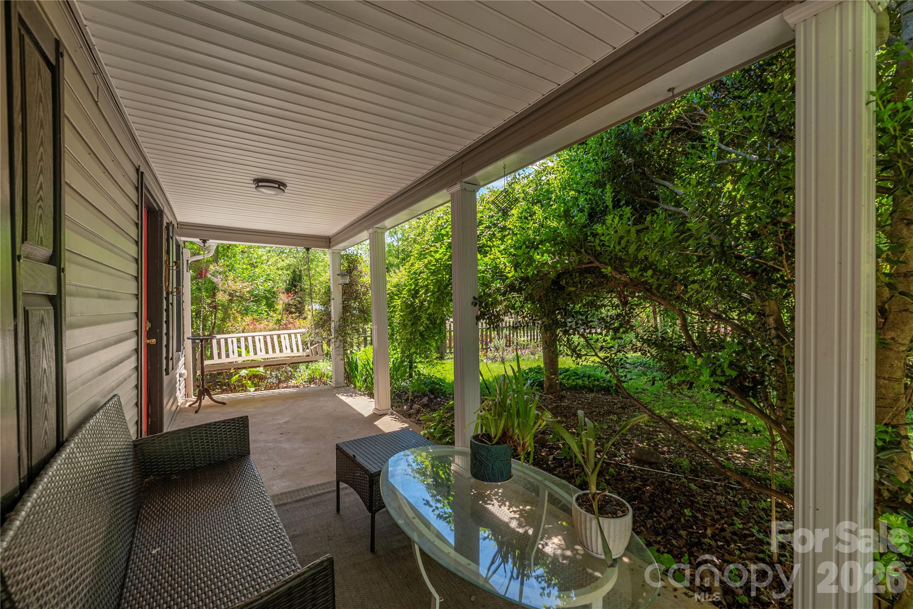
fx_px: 355
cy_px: 304
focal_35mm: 14
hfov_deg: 104.2
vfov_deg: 81.2
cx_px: 456
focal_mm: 14
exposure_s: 1/320
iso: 320
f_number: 8
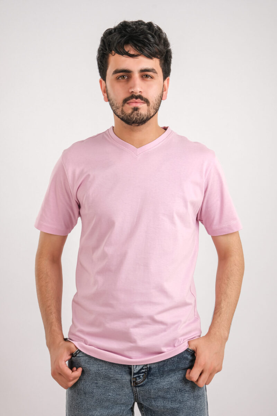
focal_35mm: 79
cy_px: 208
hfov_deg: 17.3
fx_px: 912
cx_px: 138
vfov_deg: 25.7
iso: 125
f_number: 13
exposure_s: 1/125
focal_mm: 52.7
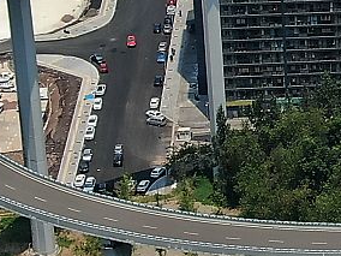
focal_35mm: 203
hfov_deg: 9.4
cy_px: 32
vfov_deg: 7.3
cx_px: 549
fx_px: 2000
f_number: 3.8
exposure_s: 1/800
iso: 100
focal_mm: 8.6
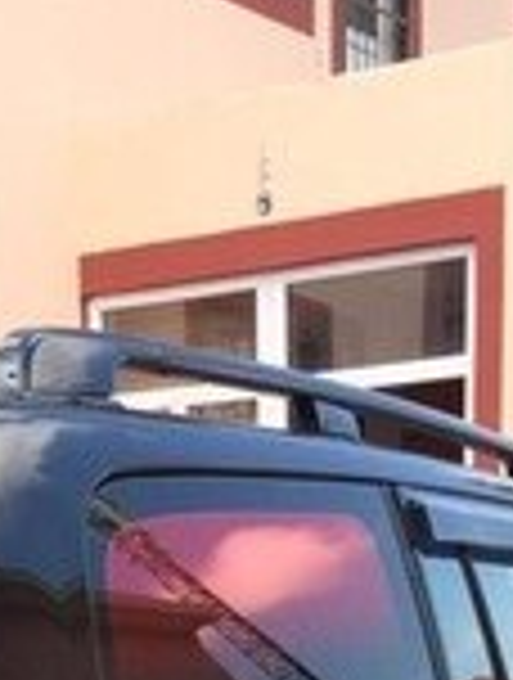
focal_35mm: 95
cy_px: 1094
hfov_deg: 15.5
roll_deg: +2.5
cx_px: 86
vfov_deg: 17.8
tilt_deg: -13.9
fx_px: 1869
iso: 32
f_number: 2.2
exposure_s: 1/562
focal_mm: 4.15
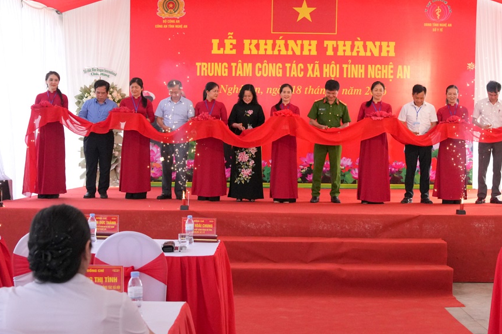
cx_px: 298
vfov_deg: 31.2
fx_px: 599
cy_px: 172
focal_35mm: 43
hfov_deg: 45.2
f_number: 4
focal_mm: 24
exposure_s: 1/2000
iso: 2000
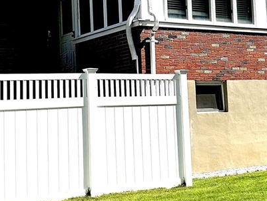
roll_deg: +3.2
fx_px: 571
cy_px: 69
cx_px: 180
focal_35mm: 74
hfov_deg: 26.2
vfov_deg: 19.9
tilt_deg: +5.1
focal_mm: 3
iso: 16
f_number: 1.8
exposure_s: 1/2227
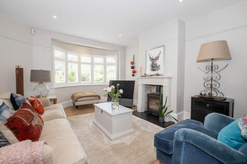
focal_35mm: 15
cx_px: 124
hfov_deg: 100.4
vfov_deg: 77.3
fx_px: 103
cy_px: 82
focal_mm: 10
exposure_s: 1/40
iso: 320
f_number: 5.6
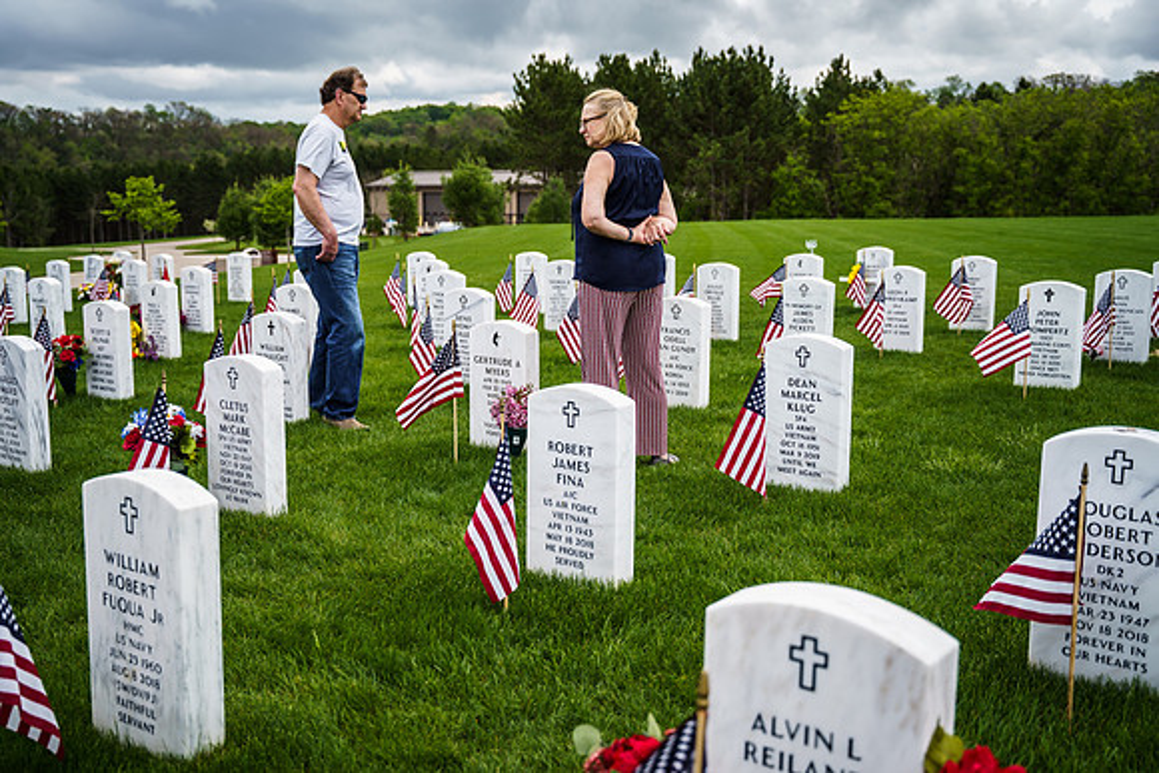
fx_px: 1317
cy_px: 411
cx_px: 538
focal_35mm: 41
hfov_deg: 47.5
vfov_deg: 32.7
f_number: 3.2
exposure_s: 1/2000
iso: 200
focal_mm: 38
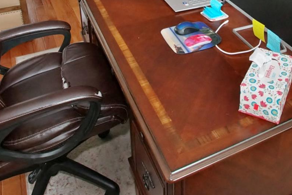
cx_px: 206
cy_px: -45
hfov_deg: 48.3
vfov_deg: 29.1
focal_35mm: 39
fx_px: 316
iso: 1600
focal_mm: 10
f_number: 7.1
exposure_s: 1/40
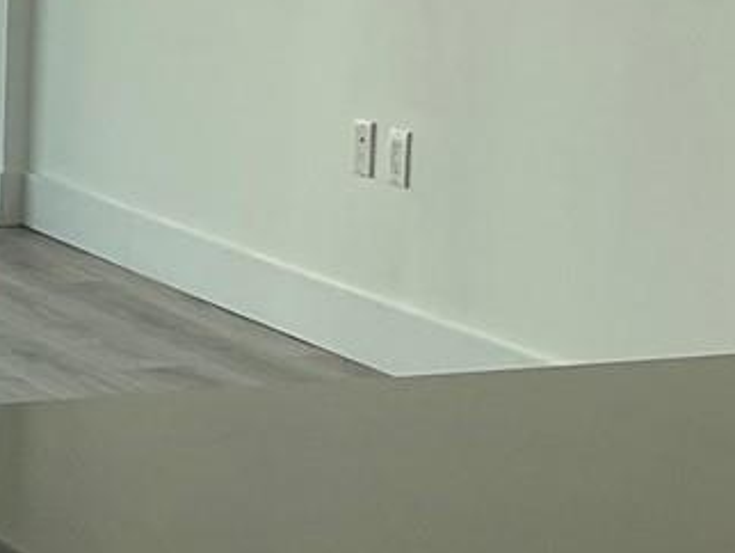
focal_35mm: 144
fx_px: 3060
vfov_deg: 10.3
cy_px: 283
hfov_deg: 12.5
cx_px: -609
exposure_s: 1/125
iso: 16
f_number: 1.8
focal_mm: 3
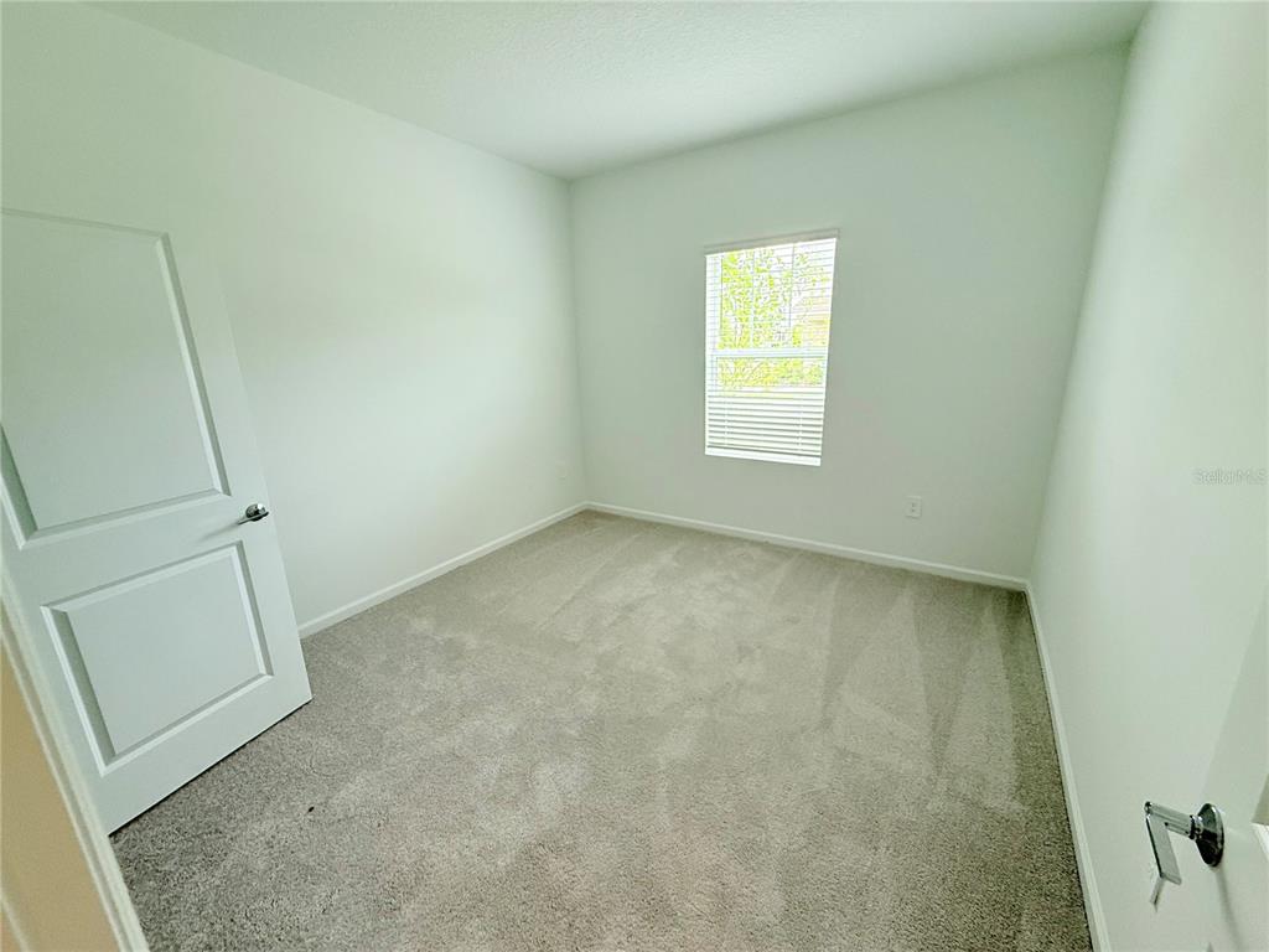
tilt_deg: -13.9
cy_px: 476
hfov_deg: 102.1
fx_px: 513
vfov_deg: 85.7
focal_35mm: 14
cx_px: 634
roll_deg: +2.1
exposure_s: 1/120
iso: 160
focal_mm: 2.22
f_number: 2.2
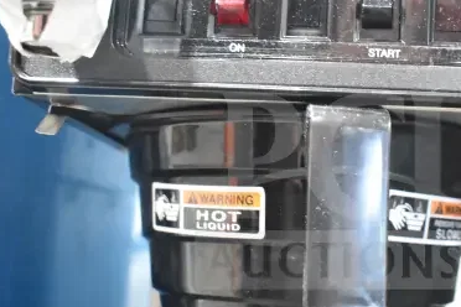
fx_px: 755
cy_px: 191
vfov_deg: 22.9
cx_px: 333
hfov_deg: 33.4
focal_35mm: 59
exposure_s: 1/80
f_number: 4.5
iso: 6400
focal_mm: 24
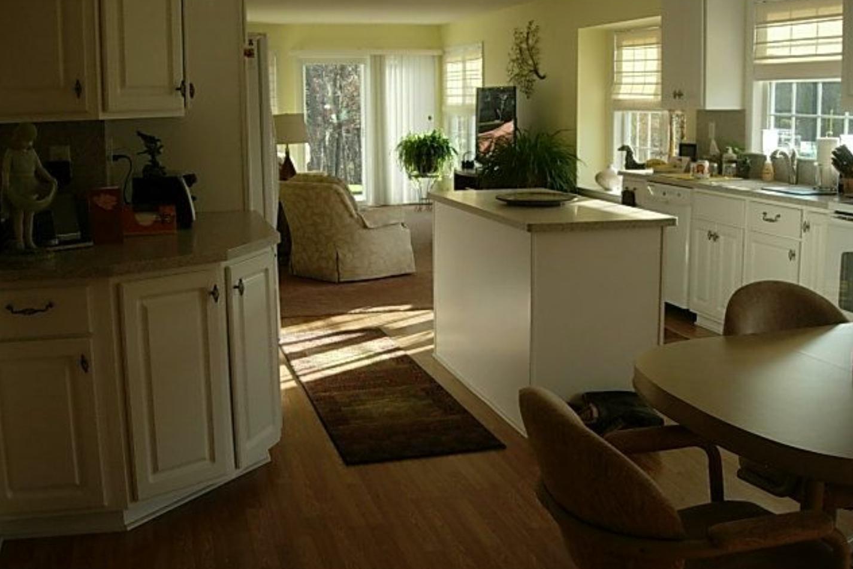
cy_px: 287
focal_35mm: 40
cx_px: 431
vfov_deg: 33.4
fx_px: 948
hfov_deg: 48.5
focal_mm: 7.8
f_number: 2.8
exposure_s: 1/157
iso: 79
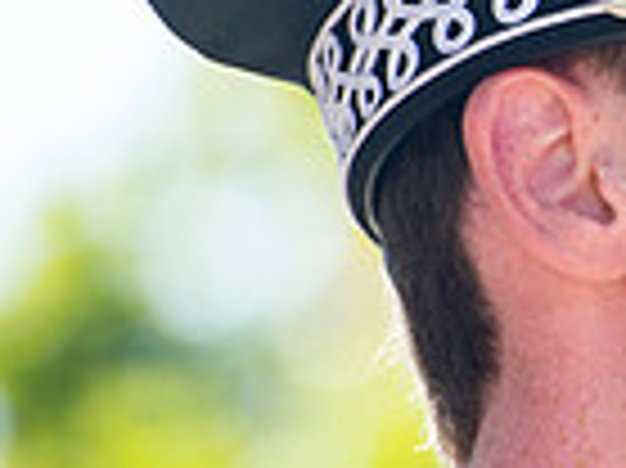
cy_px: 243
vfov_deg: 1.9
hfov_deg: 2.5
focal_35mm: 801
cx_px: 1144
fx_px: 14473
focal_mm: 200
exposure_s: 1/1000
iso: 200
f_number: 4.5
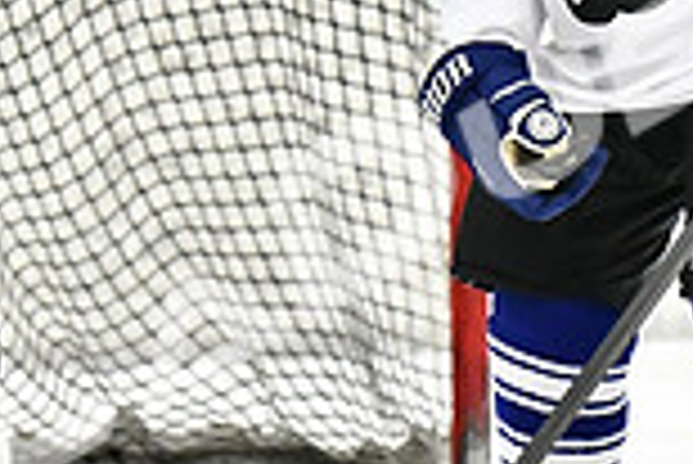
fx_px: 14123
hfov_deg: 2.8
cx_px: 544
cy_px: 88
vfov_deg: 1.9
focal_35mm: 733
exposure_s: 1/1250
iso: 5000
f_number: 2.8
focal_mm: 130
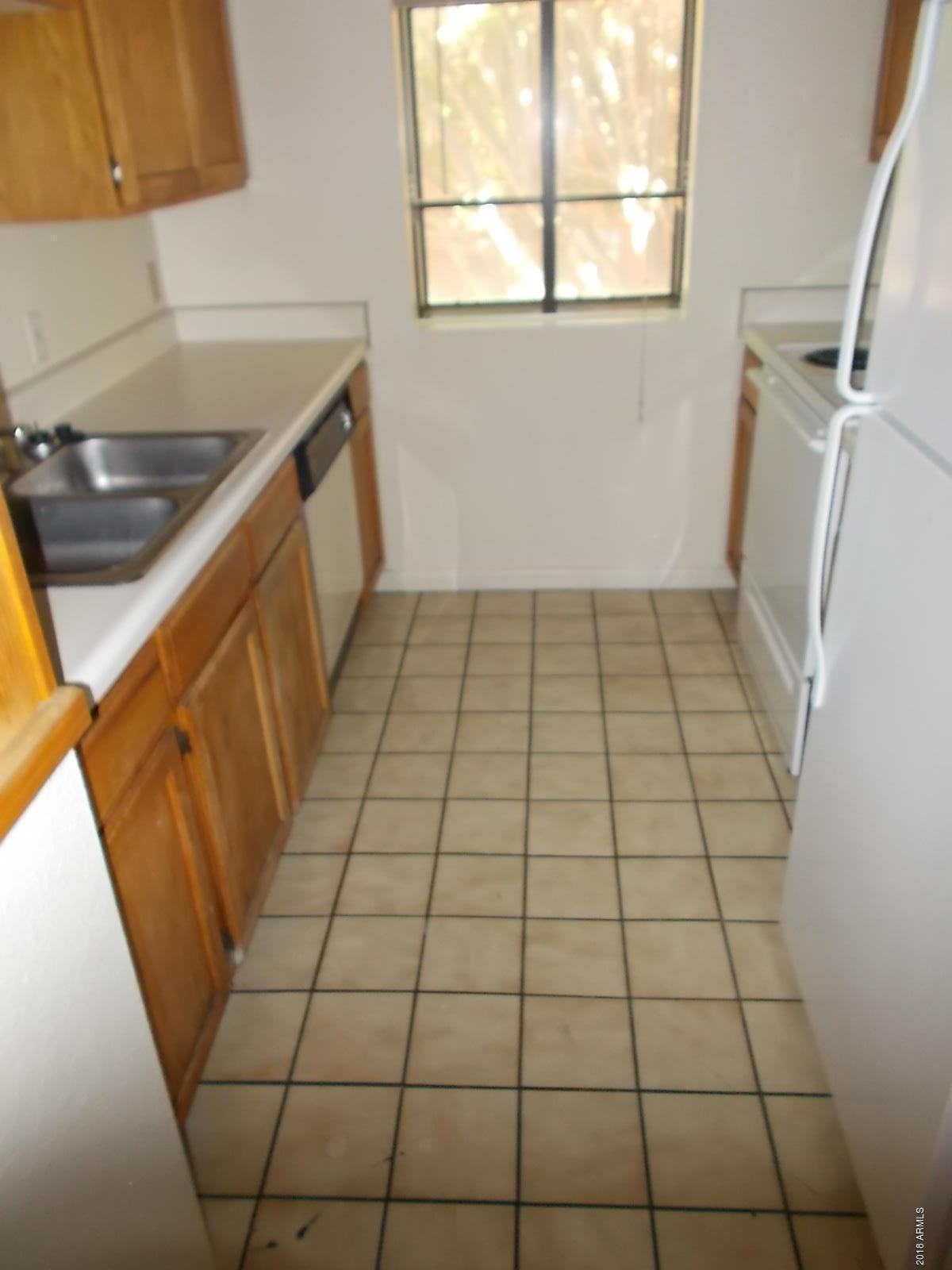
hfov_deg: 53.1
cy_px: 635
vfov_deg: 67.3
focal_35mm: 26
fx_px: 953
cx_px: 476
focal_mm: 4.6
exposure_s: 1/25
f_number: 3.2
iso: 200
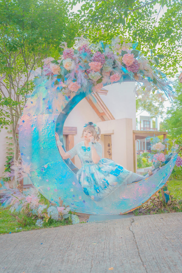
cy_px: 136
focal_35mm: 35
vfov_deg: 54.4
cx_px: 91
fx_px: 265
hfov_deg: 37.9
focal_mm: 35
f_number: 2.8
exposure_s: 1/200
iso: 250
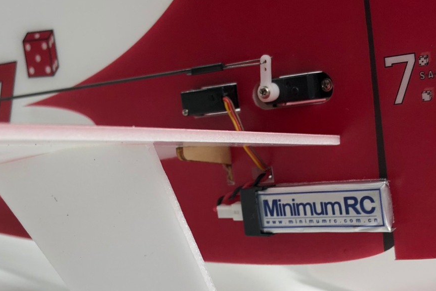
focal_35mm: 67
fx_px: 812
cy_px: 247
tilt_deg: -20.1
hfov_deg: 30.1
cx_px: 210
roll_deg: -2.5
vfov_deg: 20.0
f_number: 1.8
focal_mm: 4
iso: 20
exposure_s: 1/101
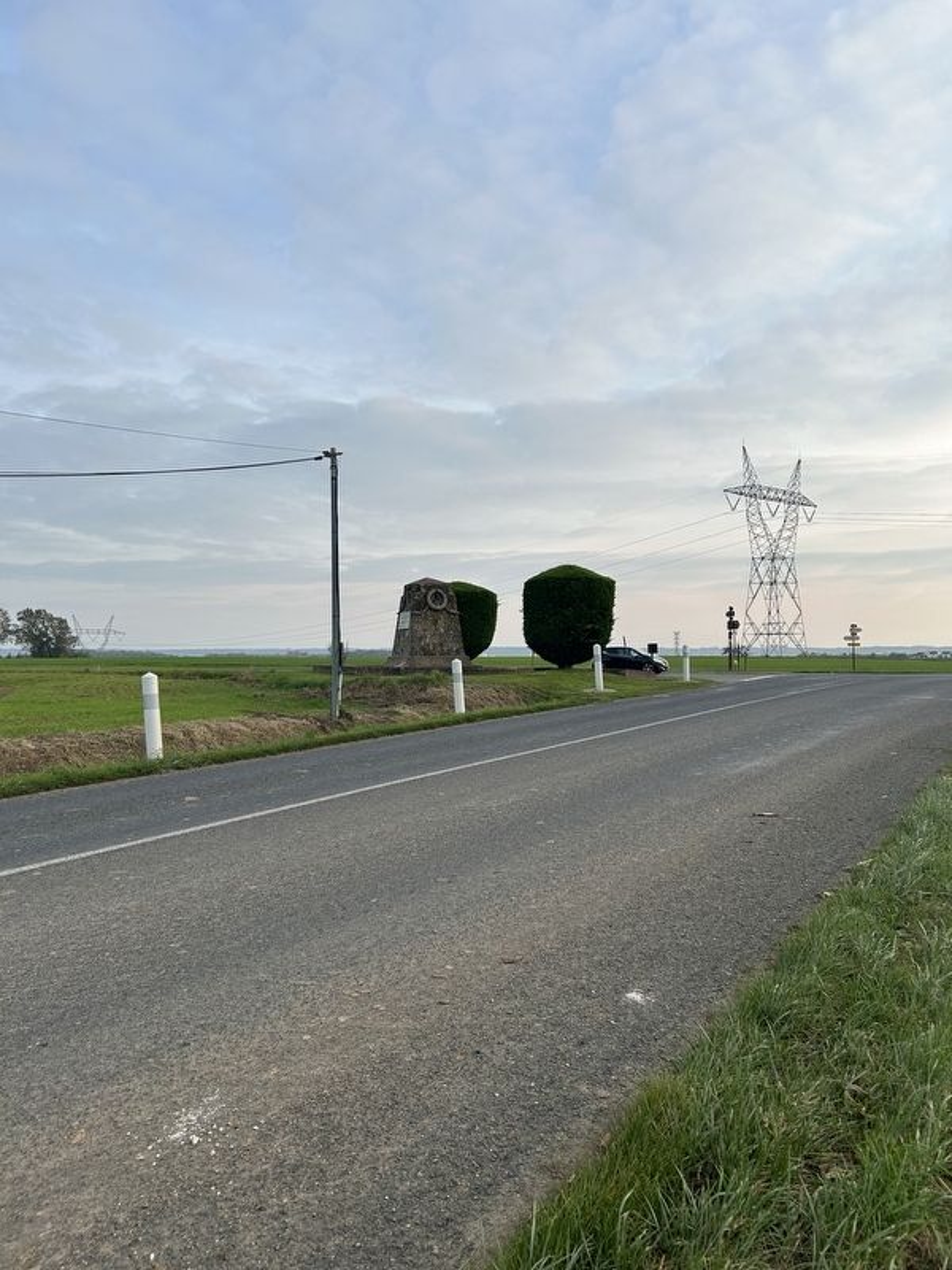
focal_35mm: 26
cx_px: 476
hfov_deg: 53.1
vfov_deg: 67.3
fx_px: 953
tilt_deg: +2.3
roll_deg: +0.5
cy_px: 635
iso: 50
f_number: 1.5
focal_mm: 5.7
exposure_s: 1/1468
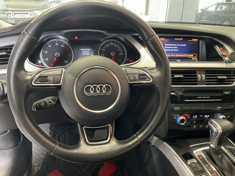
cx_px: 118
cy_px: 88
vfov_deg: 48.2
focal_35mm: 29
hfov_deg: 61.7
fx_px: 197
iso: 320
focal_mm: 3
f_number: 1.8
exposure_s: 1/40
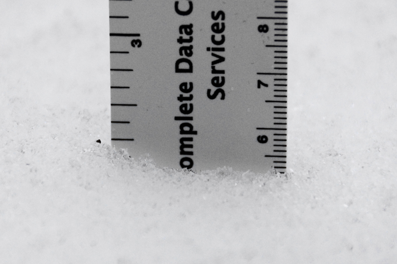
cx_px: 198
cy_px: 132
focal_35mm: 375
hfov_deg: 5.5
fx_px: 4134
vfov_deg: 3.7
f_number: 6.3
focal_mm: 250
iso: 640
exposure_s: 1/400
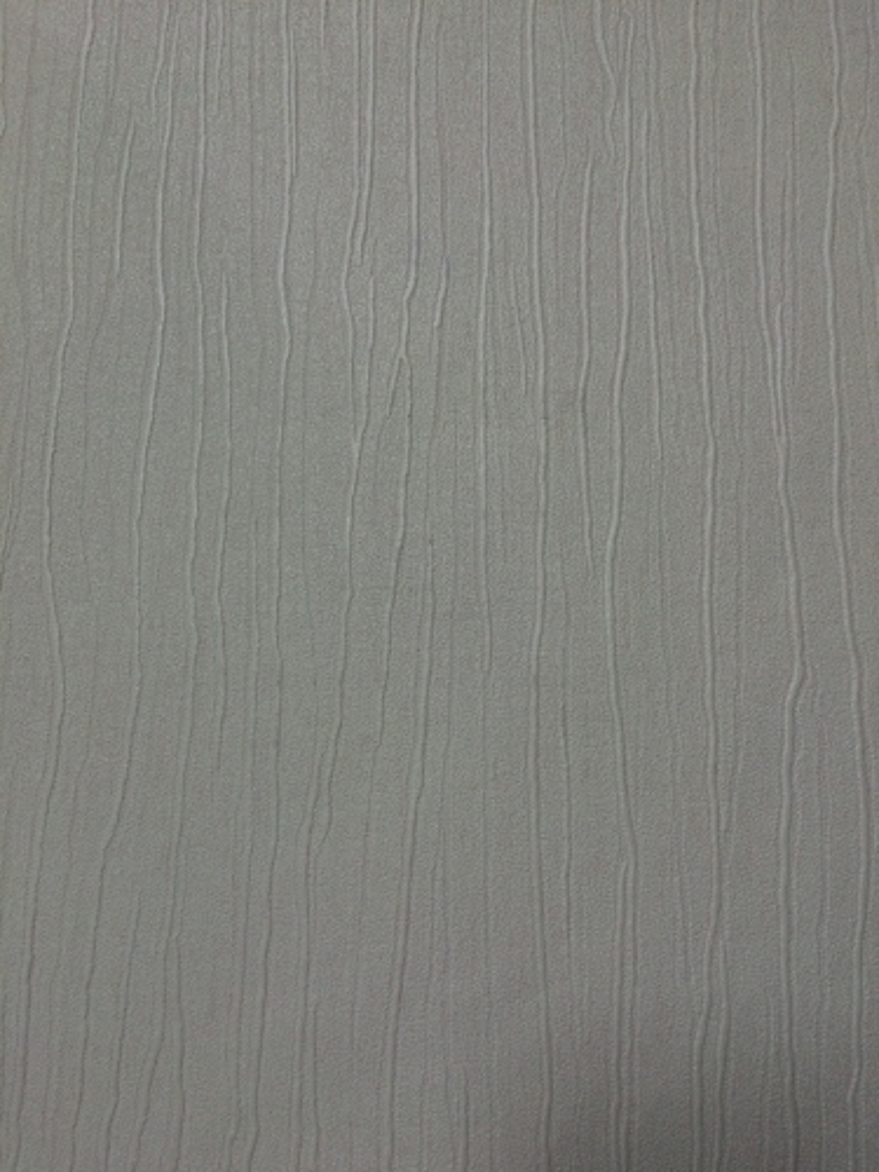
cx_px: 440
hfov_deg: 48.2
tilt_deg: -79.8
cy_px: 586
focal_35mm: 29
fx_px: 982
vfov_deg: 61.7
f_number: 2.2
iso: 80
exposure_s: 1/33
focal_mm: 4.15
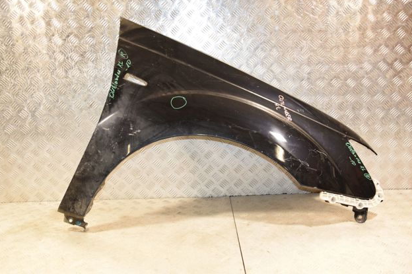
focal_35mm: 40
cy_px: 135
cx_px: 208
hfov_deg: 48.5
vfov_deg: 33.3
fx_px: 457
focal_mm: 26
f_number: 5.6
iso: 1600
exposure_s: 1/160
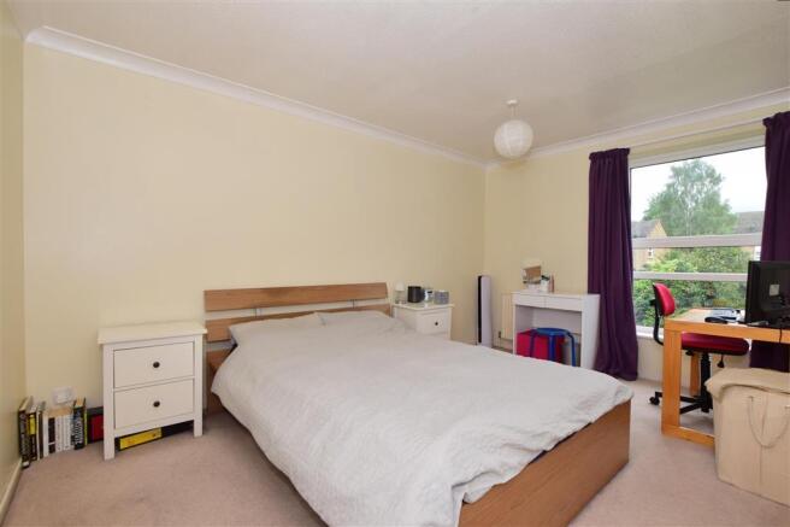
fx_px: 329
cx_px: 395
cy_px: 264
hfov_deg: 100.4
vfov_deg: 77.3
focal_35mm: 15
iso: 400
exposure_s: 1/60
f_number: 9
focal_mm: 10
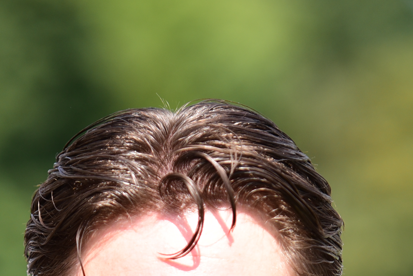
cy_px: 452
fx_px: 4498
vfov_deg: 3.5
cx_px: 160
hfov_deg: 5.3
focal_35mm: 392
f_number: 2.8
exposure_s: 1/1600
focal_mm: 116
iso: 250
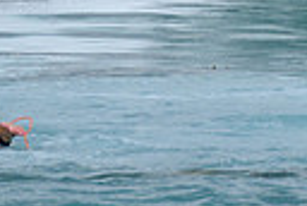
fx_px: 21232
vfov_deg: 0.6
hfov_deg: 0.8
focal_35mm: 2484
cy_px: -278
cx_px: 357
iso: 360
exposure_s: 1/2000
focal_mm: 400
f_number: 5.6
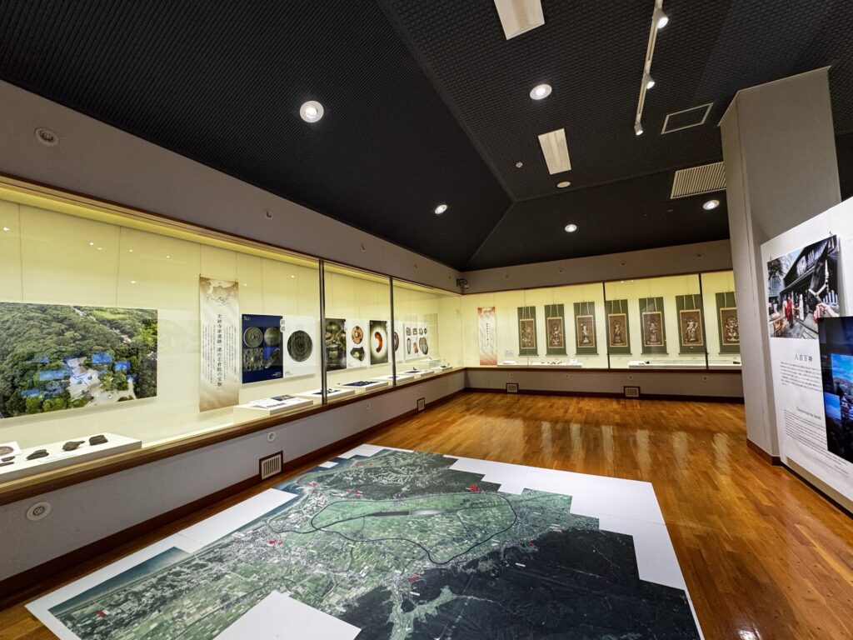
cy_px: 320
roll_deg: +3.3
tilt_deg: +5.0
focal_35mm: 14
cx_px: 426
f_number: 2.2
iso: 160
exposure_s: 1/62
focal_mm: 2.22
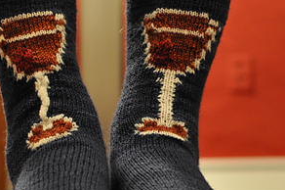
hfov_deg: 17.8
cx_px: 121
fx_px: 910
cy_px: 122
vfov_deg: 11.9
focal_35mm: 115
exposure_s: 1/25
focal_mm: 35
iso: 1600
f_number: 2.5
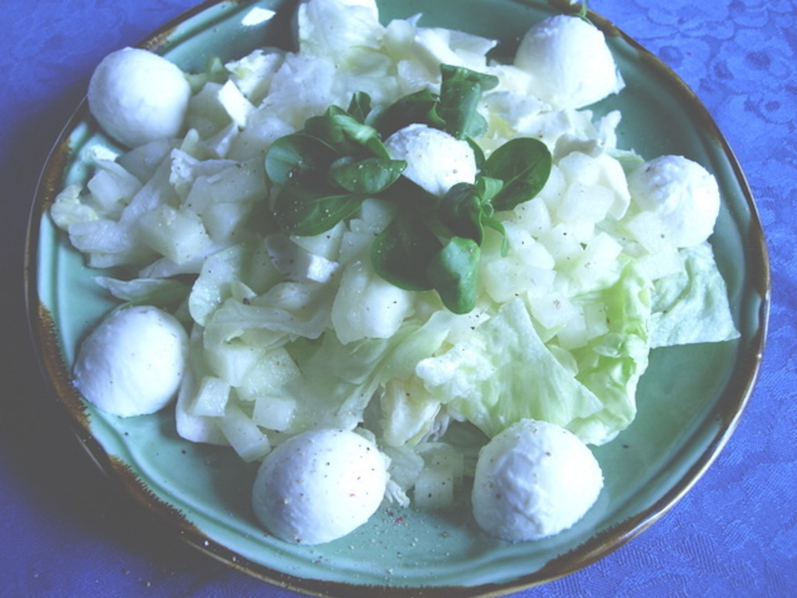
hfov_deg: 49.0
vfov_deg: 37.7
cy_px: 299
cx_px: 398
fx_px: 875
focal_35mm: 38
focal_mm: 7.8
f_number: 2.8
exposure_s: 1/384
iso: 79
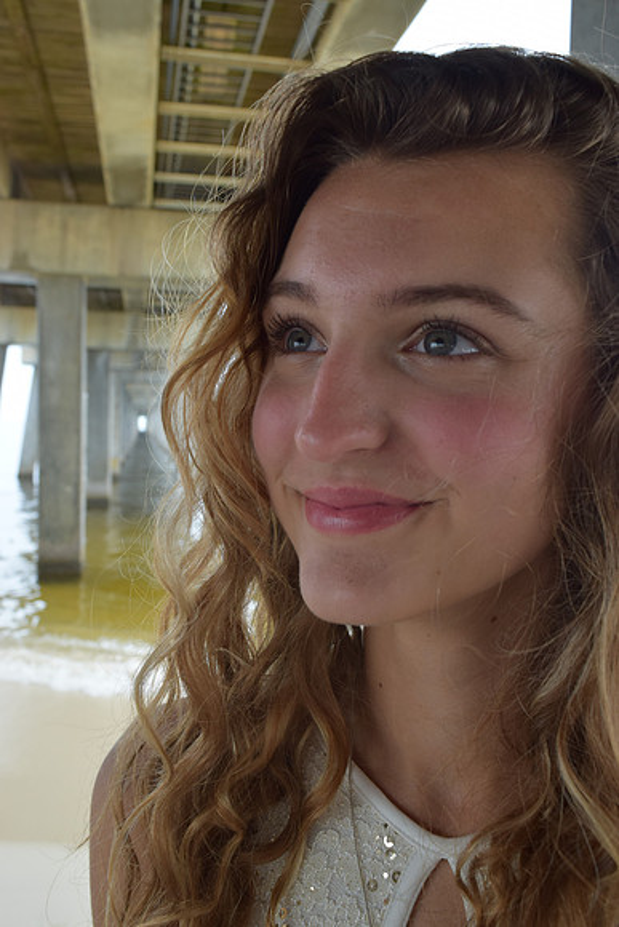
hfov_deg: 38.4
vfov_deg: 55.1
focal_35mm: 34
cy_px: 464
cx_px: 310
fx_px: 889
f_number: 7.1
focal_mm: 23
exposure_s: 1/200
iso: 400
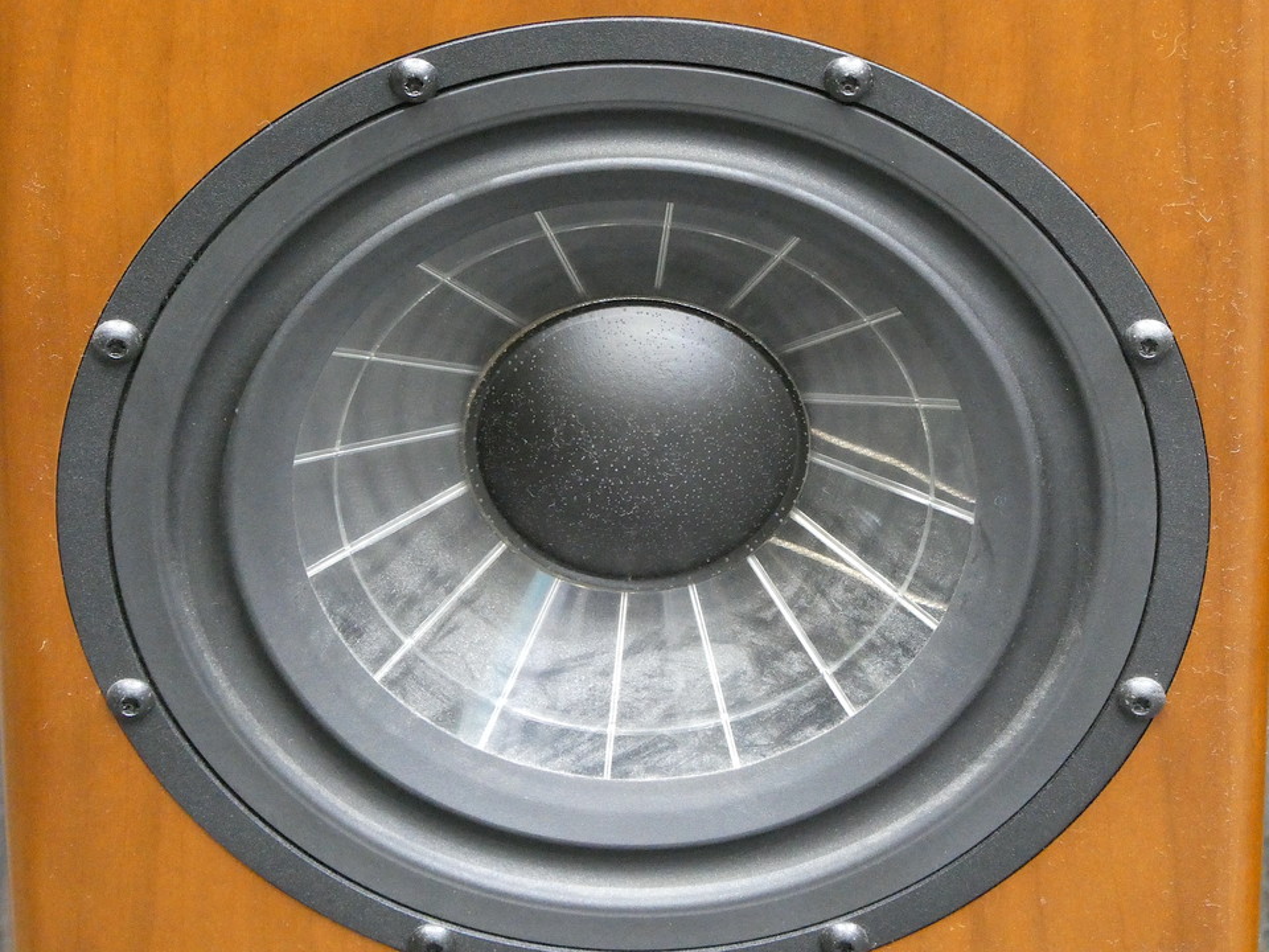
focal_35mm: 250
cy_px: 476
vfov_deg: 5.9
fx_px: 9165
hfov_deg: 7.9
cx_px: 634
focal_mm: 44.8
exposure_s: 1/6
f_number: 5.6
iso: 1600
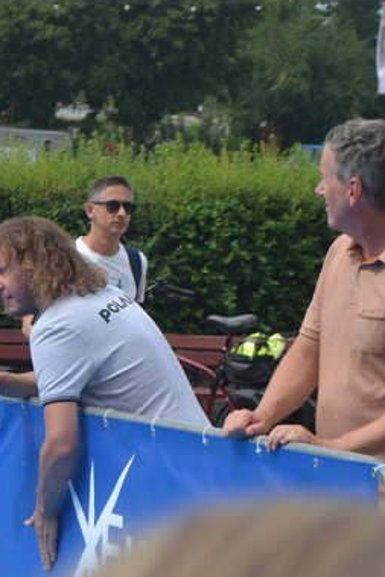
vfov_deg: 11.0
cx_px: 100
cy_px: 390
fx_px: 2983
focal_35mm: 186
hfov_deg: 7.4
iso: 400
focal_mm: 55
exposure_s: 1/1600
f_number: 5.6
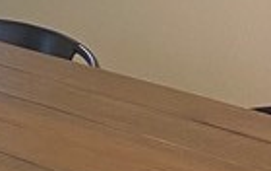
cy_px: -115
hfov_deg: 9.5
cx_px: -333
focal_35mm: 201
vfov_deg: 6.4
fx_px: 1487
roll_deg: -1.8
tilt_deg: -7.1
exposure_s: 1/60
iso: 160
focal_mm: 4.25
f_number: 1.8
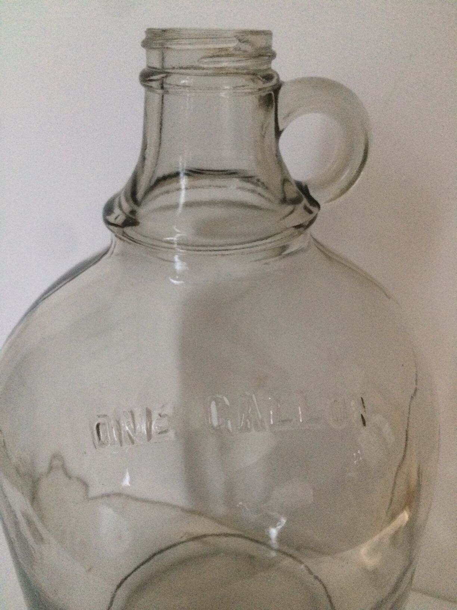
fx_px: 510
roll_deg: -0.6
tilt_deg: -29.0
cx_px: 228
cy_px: 305
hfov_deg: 48.2
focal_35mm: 29
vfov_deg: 61.7
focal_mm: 4.15
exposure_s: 1/25
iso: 320
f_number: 2.2
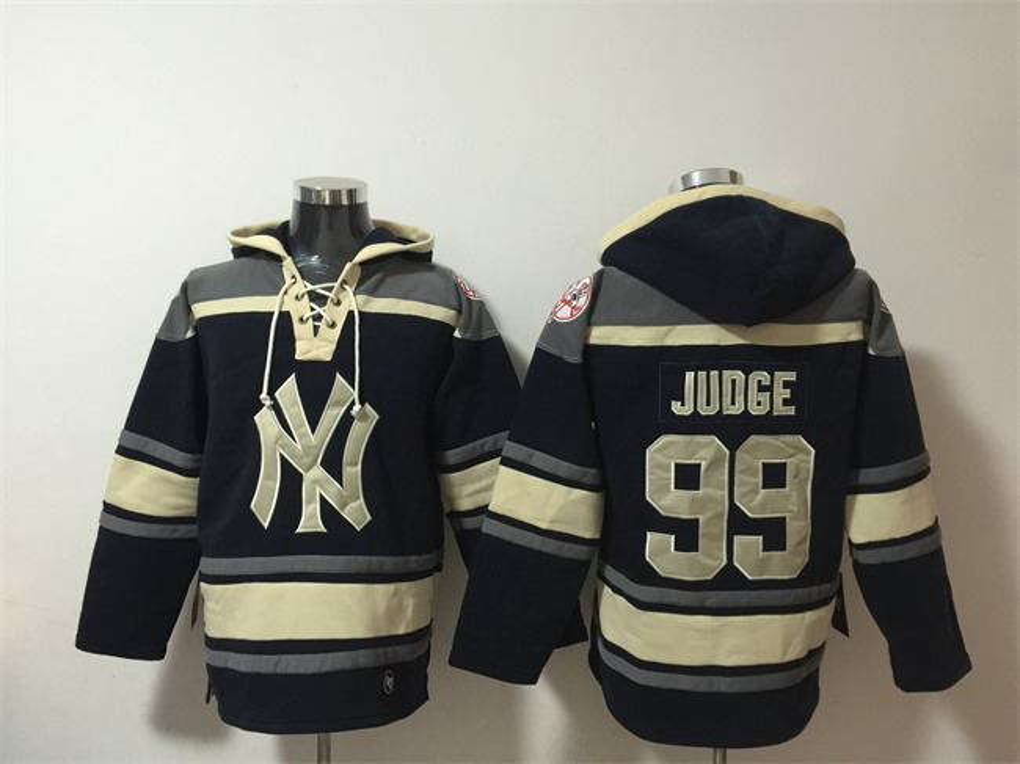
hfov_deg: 61.7
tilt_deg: -0.8
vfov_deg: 48.2
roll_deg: -1.7
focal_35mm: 29
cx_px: 510
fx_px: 854
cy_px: 382
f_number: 2.2
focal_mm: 4.15
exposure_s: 1/8
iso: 125
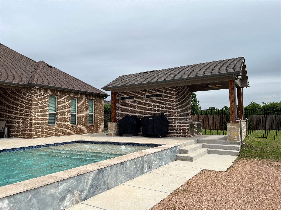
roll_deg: +0.3
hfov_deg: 67.3
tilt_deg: +3.4
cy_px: 105
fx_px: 211
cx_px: 140
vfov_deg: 53.1
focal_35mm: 26
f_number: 1.5
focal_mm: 5.7
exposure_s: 1/8696
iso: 50
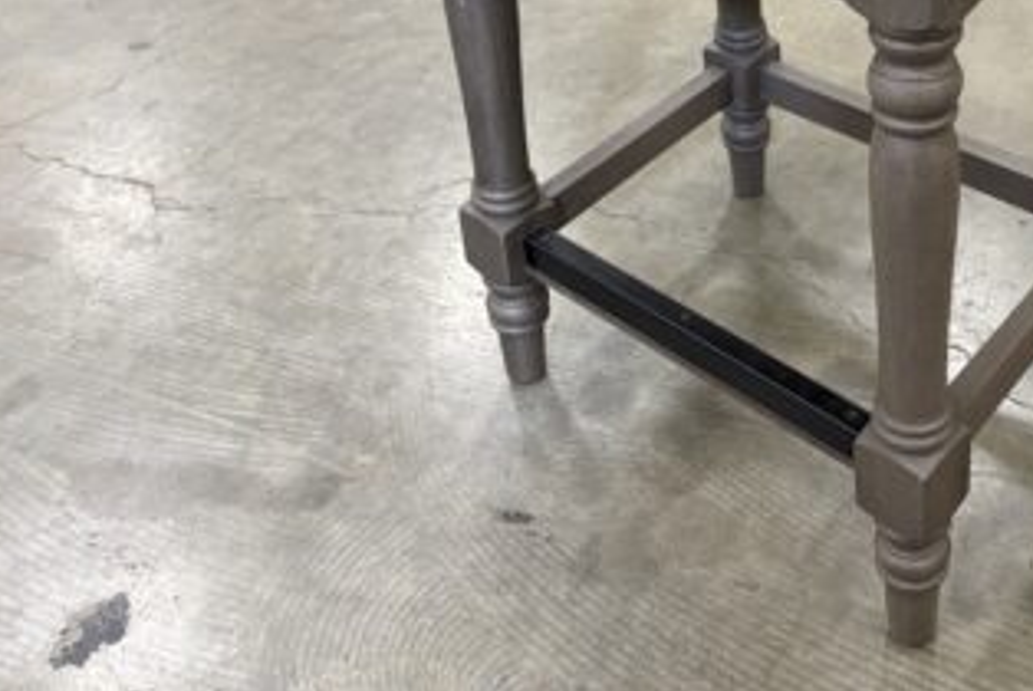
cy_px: 81
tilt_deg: -32.9
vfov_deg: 30.0
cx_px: 793
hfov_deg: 43.7
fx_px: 1235
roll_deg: +3.9
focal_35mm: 43
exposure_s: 1/60
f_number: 1.6
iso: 200
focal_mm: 5.96
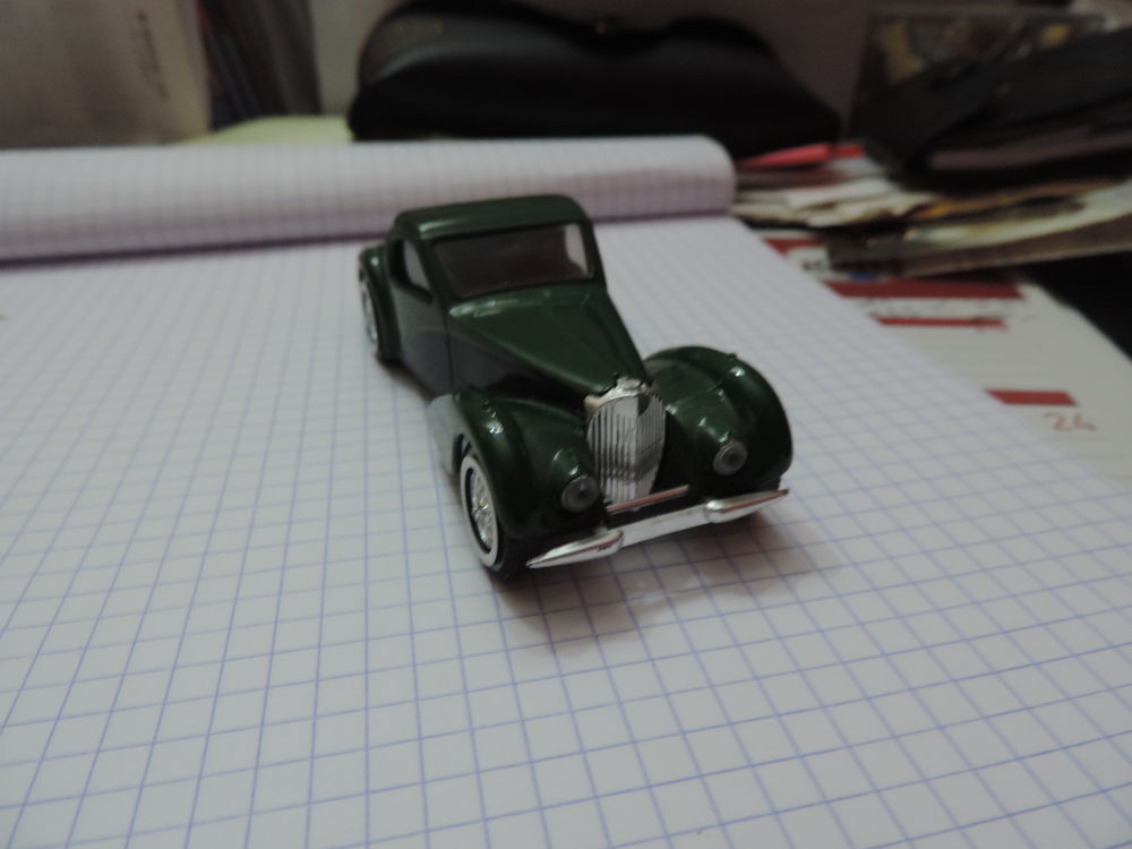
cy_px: 424
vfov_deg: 56.8
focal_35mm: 24
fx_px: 785
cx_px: 566
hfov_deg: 71.6
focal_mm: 4.3
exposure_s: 1/25
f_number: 3
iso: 400
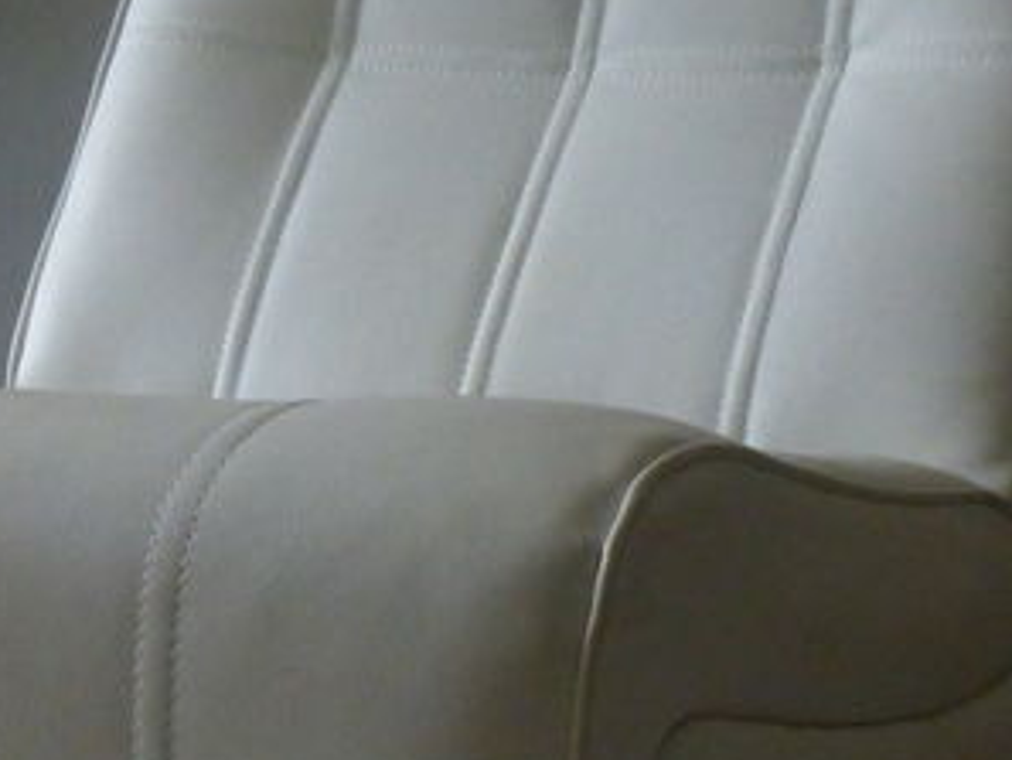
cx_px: -7
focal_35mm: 101
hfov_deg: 18.9
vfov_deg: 14.6
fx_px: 2954
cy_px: 559
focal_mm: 5.2
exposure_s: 1/60
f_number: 3.3
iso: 400
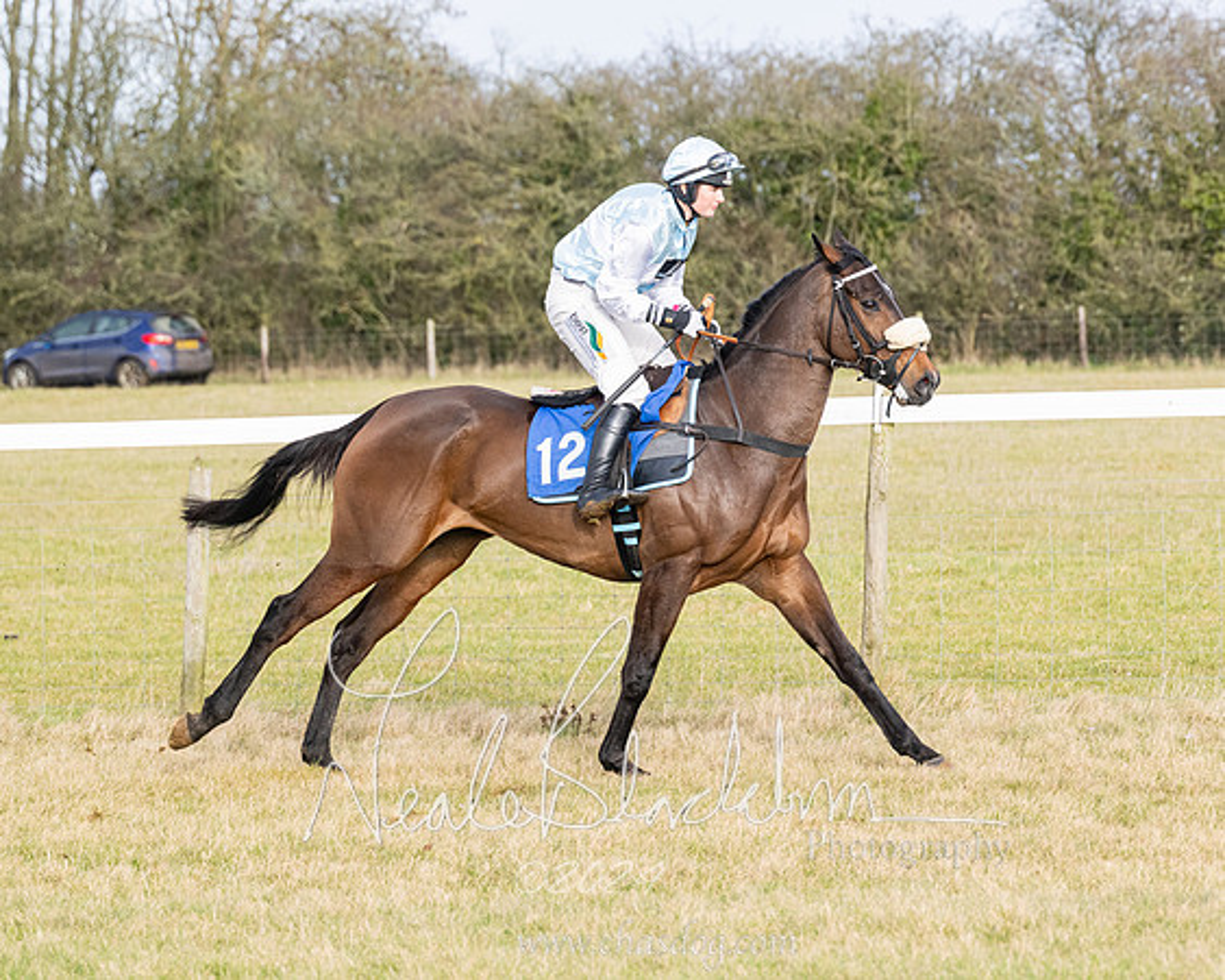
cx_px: 813
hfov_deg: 9.9
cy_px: 503
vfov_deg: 7.9
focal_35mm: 195
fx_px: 7071
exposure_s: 1/2000
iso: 800
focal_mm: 140
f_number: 5
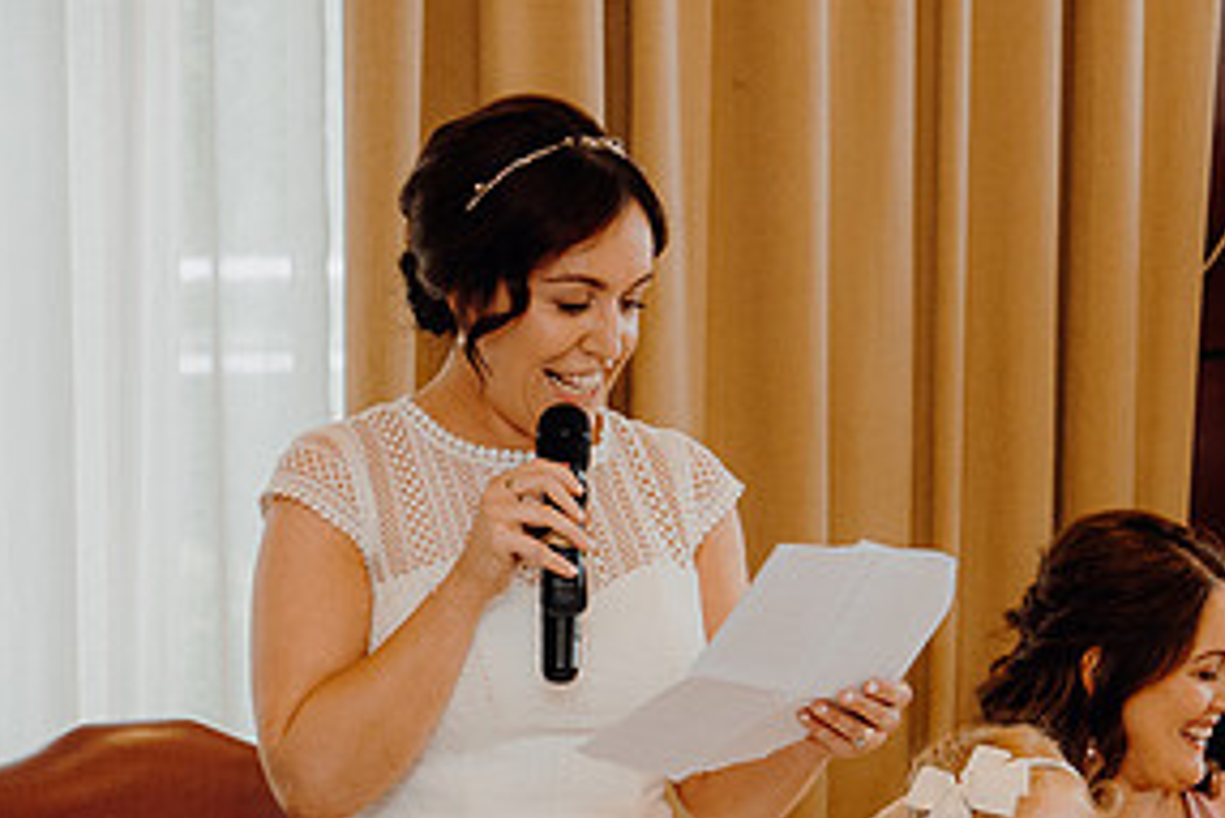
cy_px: 687
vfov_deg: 6.4
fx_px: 7251
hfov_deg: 9.7
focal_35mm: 213
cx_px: 467
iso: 1250
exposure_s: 1/200
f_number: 2.8
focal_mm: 70
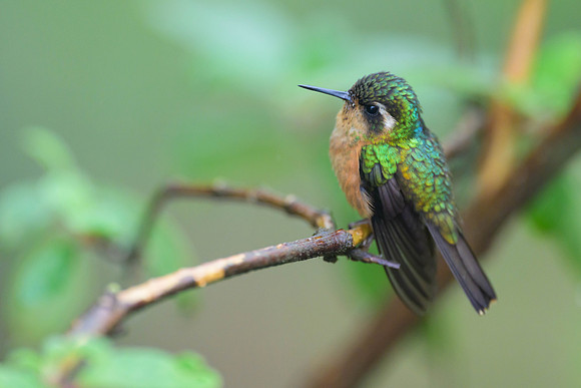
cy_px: 158
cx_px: 240
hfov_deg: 3.8
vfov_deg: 2.6
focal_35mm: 536
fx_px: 8658
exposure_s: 1/1250
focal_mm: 400
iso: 2000
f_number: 2.8
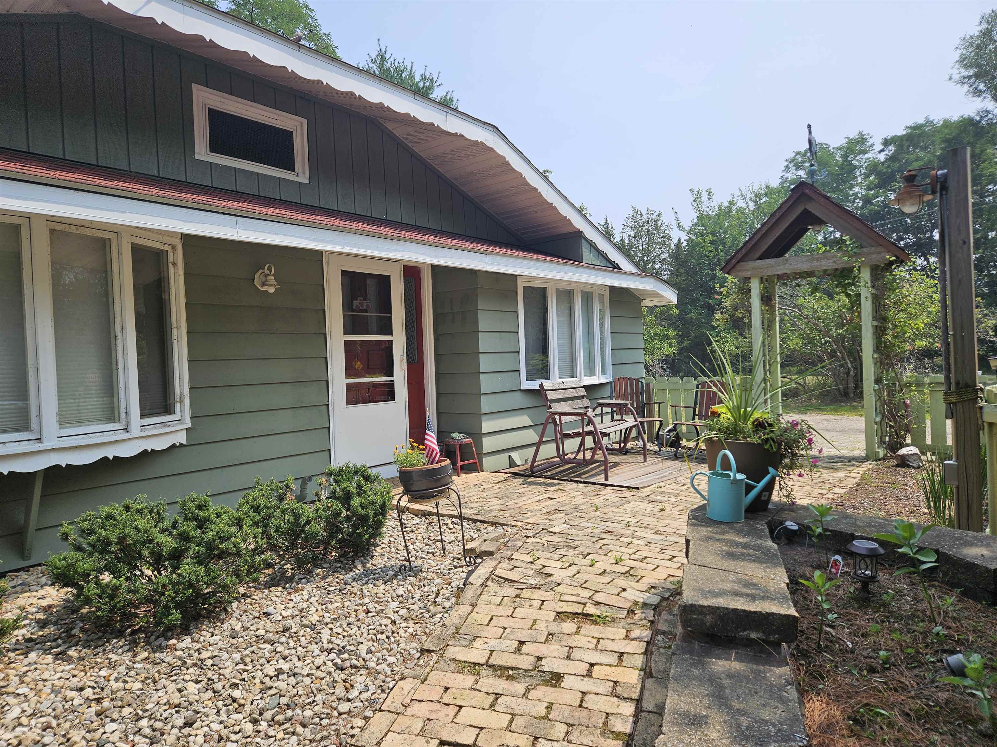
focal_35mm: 23
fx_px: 662
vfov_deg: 58.9
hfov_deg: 73.9
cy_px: 374
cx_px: 498
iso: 25
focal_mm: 5.4
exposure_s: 1/1809
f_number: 1.8
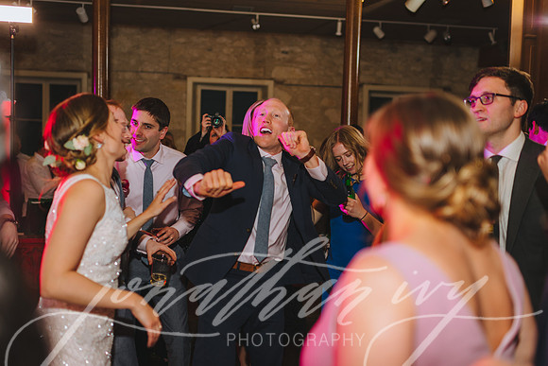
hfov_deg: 54.4
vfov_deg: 37.9
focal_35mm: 35
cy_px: 183
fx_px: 533
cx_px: 274
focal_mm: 35
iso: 640
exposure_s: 1/200
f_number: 2
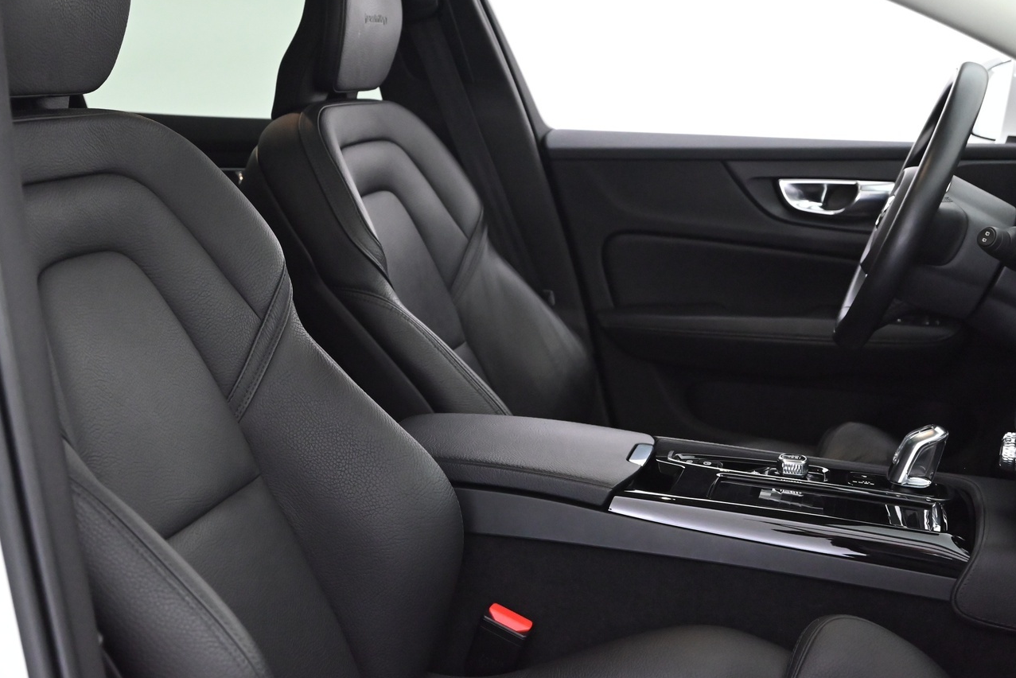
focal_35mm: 52
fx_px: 1468
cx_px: 448
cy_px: 255
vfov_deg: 25.9
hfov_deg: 38.1
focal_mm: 41
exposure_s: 1/60
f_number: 5.6
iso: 7200
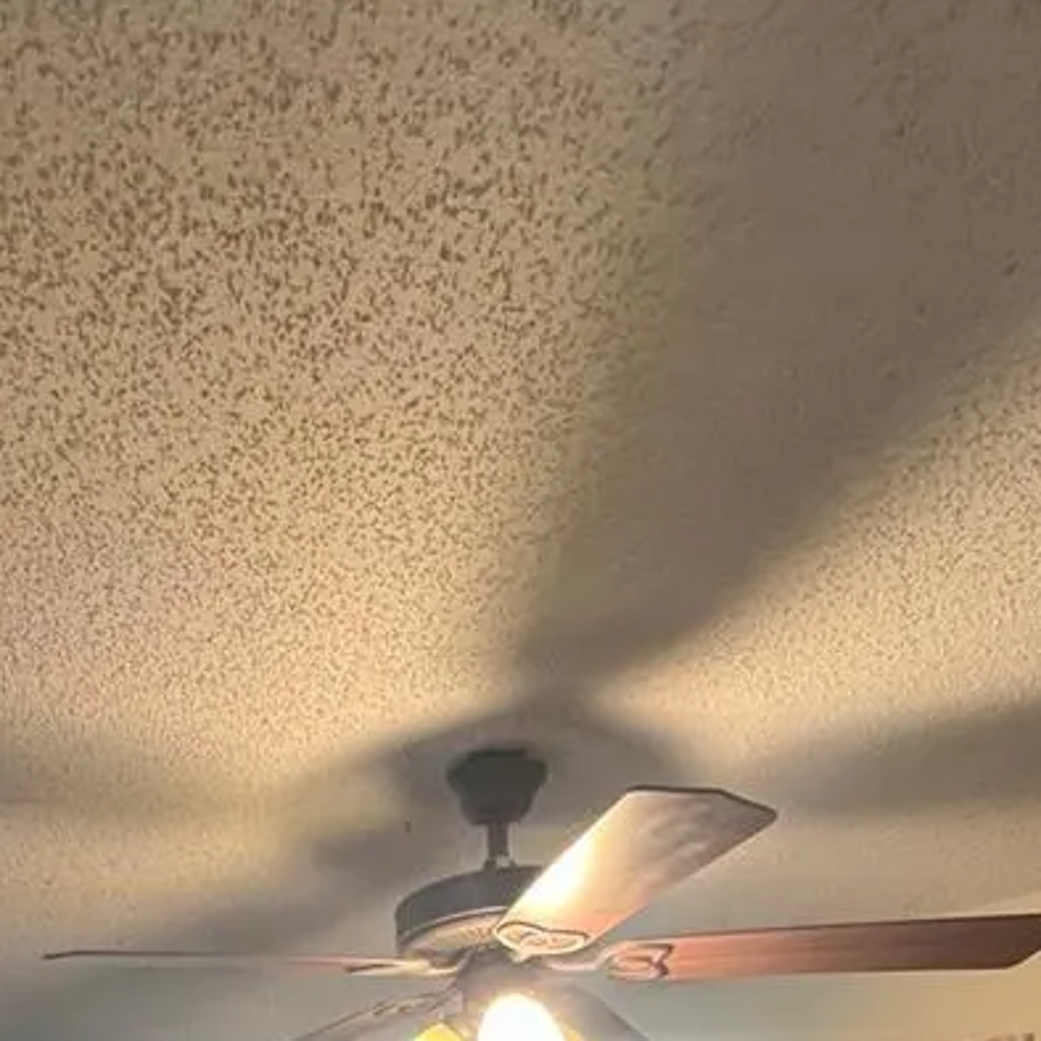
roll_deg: +0.9
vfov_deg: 34.0
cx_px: 145
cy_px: 1350
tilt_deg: -0.7
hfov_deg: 43.9
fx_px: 1191
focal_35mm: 35
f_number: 1.8
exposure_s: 1/60
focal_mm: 1.57
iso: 320
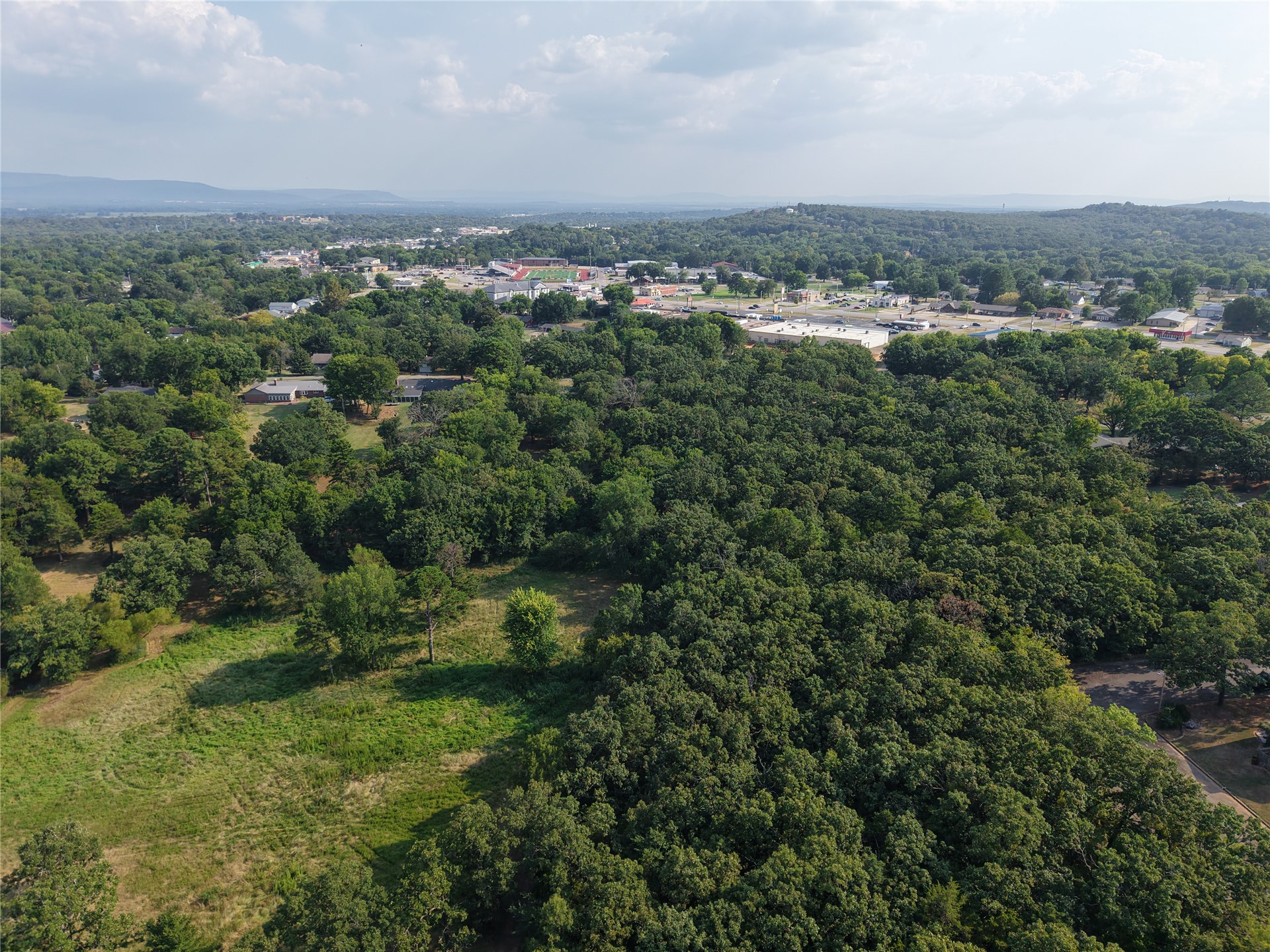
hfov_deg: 71.6
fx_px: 881
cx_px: 635
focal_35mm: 24
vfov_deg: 56.8
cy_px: 476
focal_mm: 8.67
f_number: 1.8
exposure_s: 1/4000
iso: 240
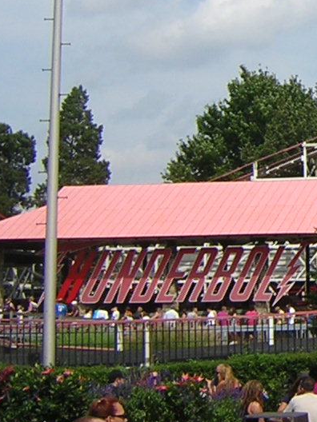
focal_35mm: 109
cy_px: 41
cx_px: 541
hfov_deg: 12.6
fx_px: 1331
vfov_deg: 17.8
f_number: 5.2
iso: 100
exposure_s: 1/488
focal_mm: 4.7
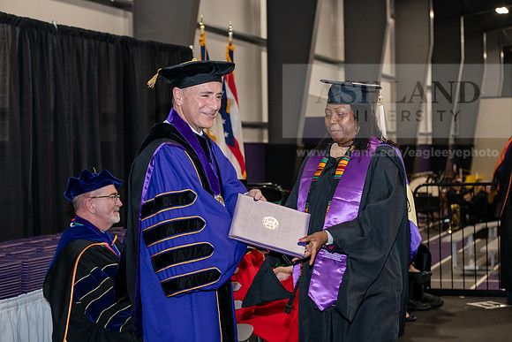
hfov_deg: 27.0
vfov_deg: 18.2
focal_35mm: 75
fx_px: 1067
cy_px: 171
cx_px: 256
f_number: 5.6
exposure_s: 1/200
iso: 2500
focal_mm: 75
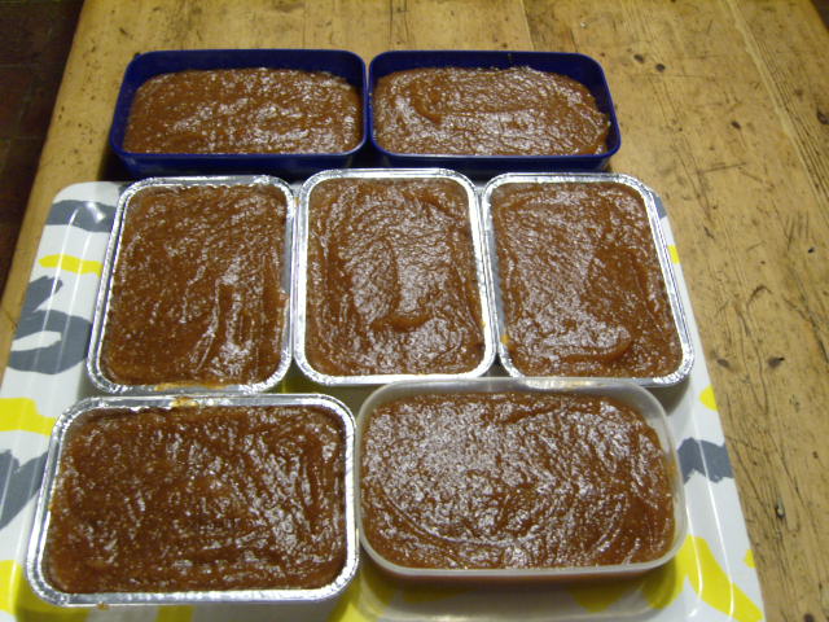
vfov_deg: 40.7
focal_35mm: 35
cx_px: 414
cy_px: 311
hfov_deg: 52.6
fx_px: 838
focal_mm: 7.4
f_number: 2.8
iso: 200
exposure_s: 1/8
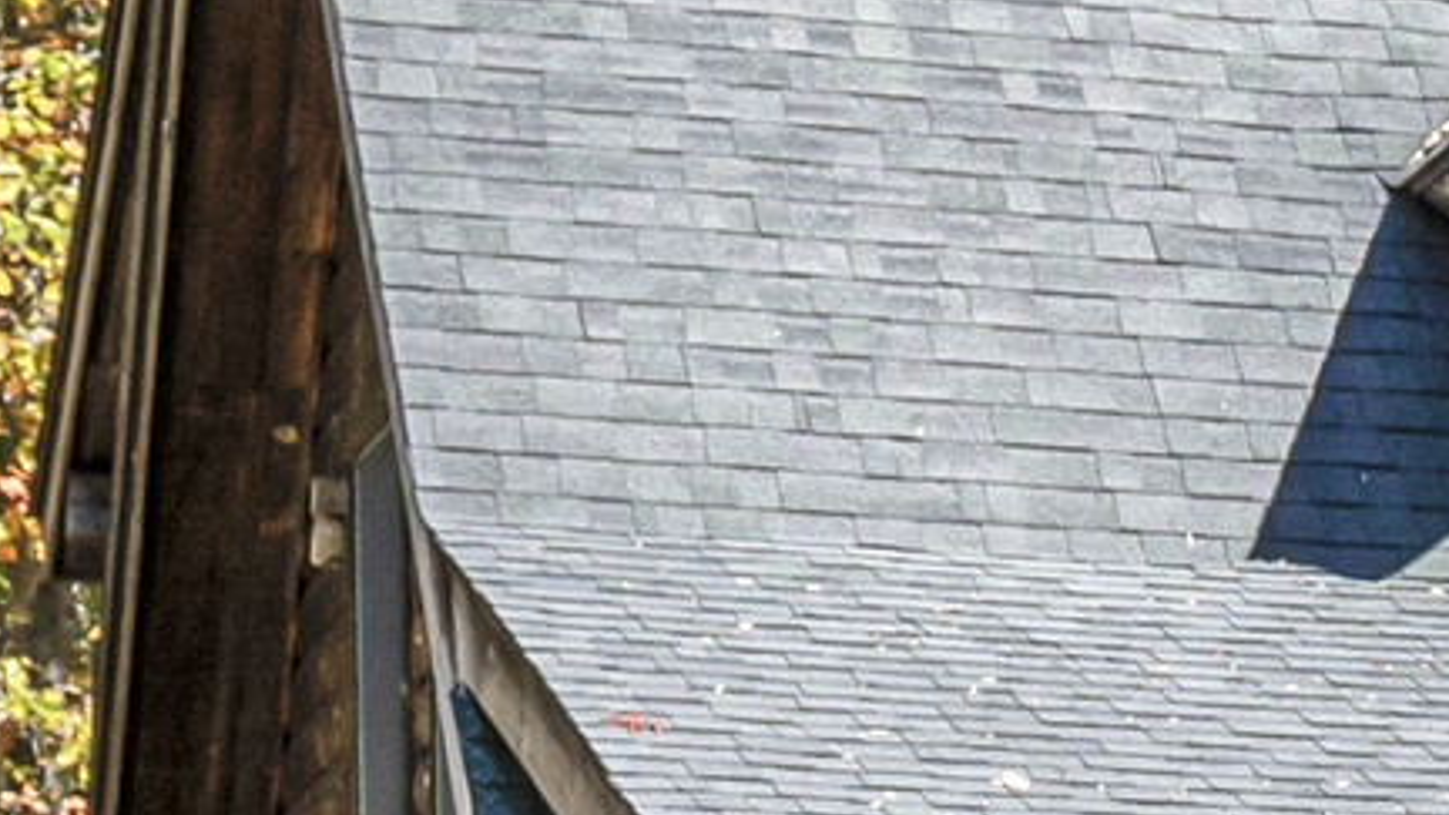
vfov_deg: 5.7
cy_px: 1912
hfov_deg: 9.6
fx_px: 7866
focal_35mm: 205
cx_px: 3123
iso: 320
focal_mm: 27.5
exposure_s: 1/500
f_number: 7.1
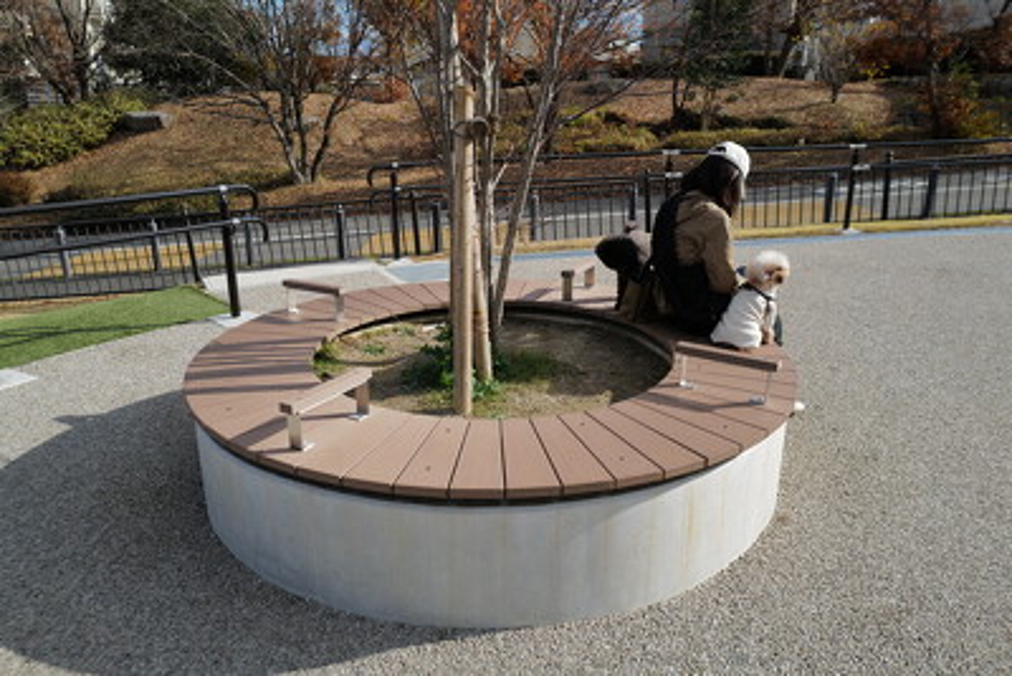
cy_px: 338
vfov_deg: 46.4
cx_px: 506
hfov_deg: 65.5
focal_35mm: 28
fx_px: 787
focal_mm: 28
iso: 100
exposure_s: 1/500
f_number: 5
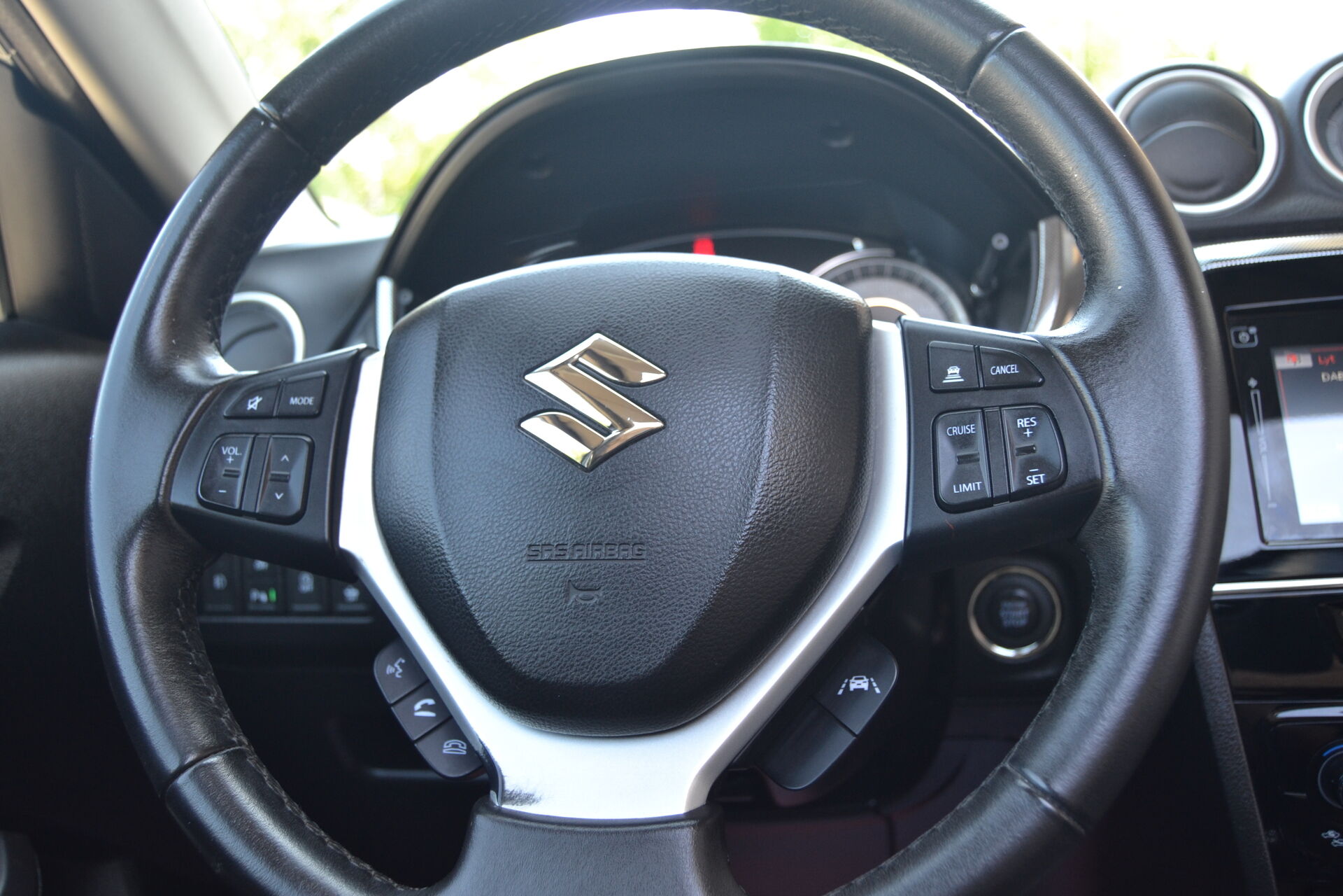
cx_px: 672
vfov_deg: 45.7
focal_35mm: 28
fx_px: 1063
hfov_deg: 64.6
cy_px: 448
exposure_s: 1/80
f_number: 4
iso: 400
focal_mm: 19
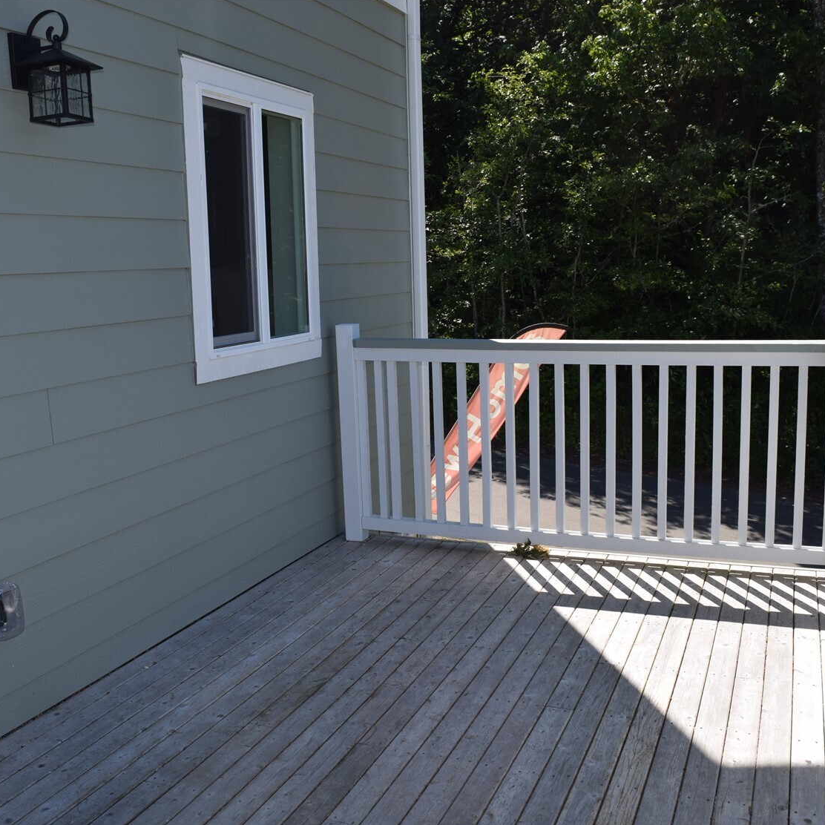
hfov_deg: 47.2
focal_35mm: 35
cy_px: 416
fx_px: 944
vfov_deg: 47.2
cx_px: 395
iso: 100
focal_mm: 18
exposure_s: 1/200
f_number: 9
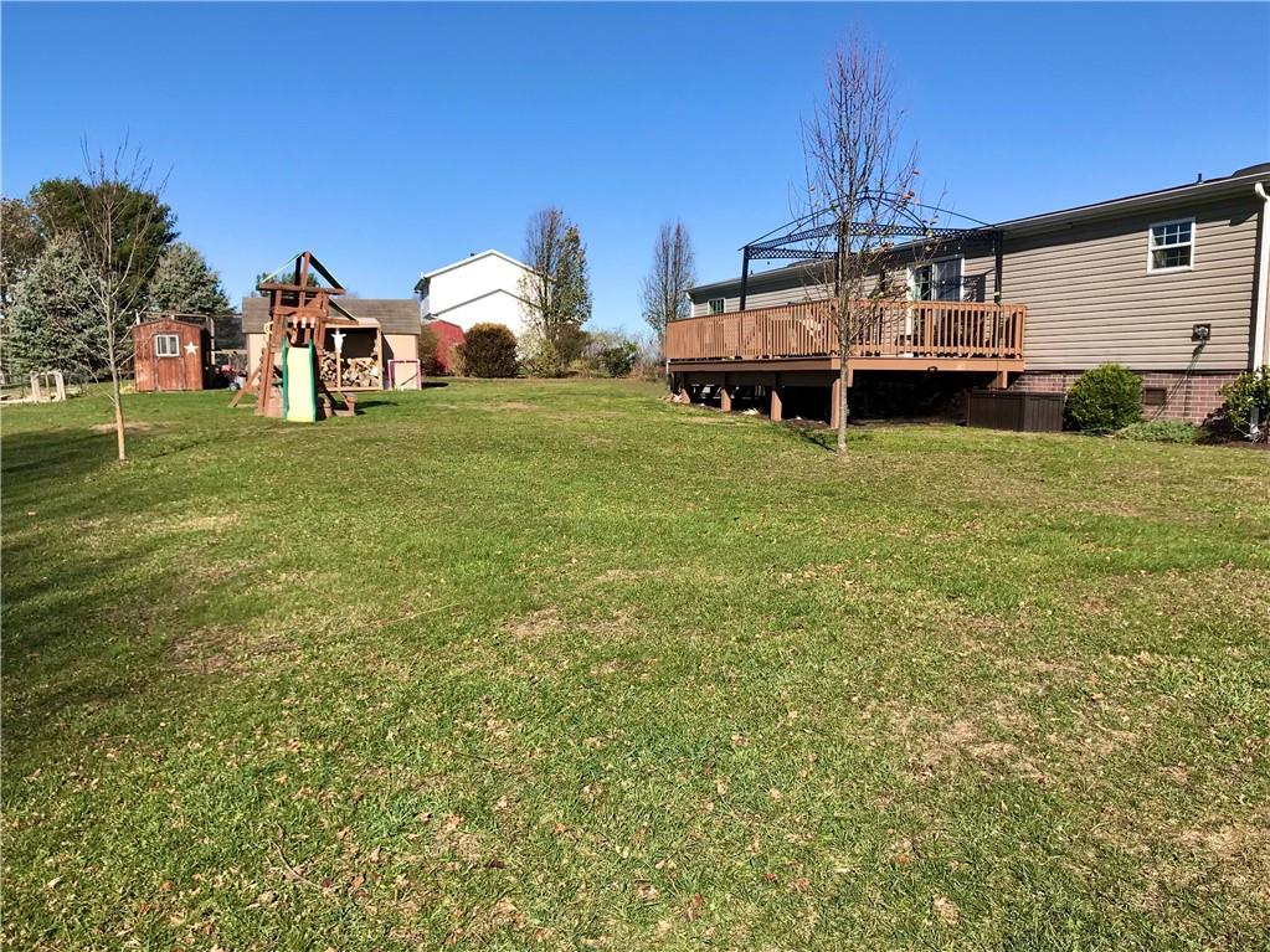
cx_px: 635
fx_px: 1027
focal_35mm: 28
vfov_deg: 49.7
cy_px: 476
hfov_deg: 63.4
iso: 20
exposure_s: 1/2519
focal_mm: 3.99
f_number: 1.8
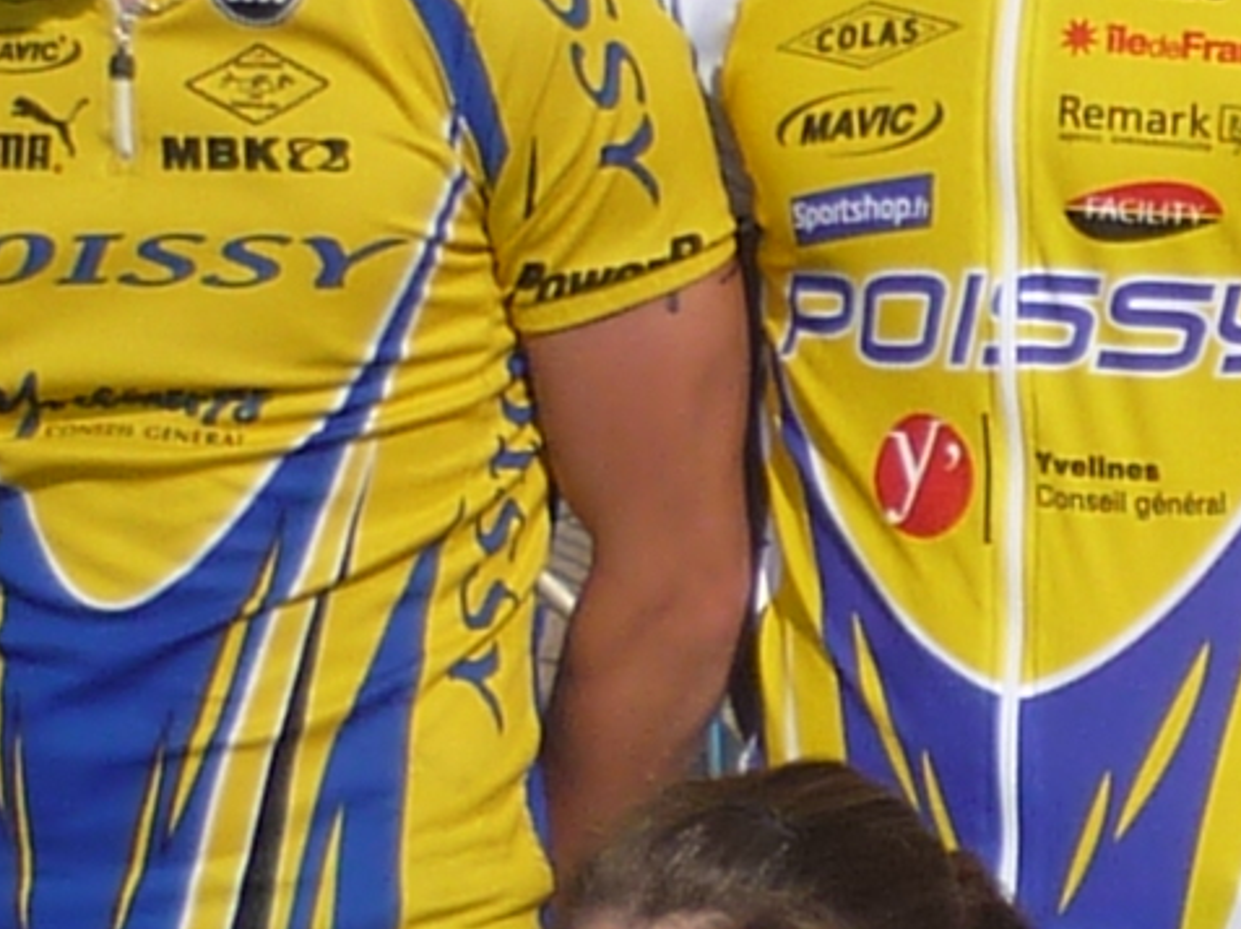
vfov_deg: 6.6
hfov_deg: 8.6
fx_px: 8096
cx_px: 1798
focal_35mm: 226
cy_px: 677
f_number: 8
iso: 80
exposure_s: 1/250
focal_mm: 5.5
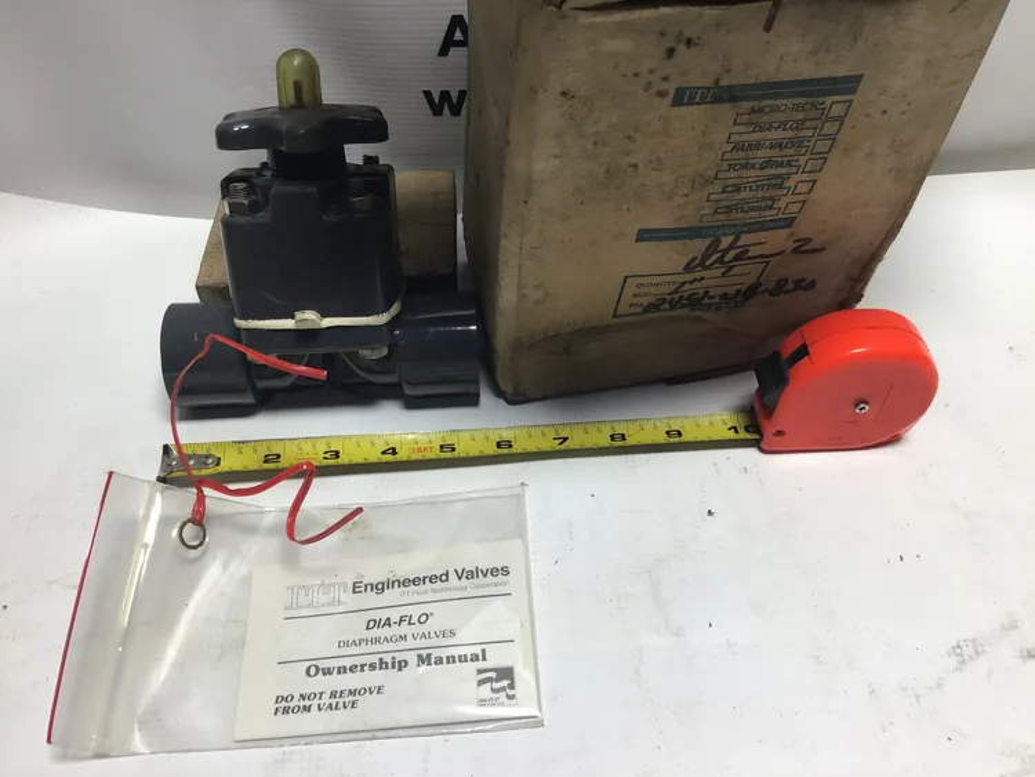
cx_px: 518
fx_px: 927
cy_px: 388
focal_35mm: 31
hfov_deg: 58.3
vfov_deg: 45.5
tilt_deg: -49.0
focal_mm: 3.3
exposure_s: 1/120
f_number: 2.4
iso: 32
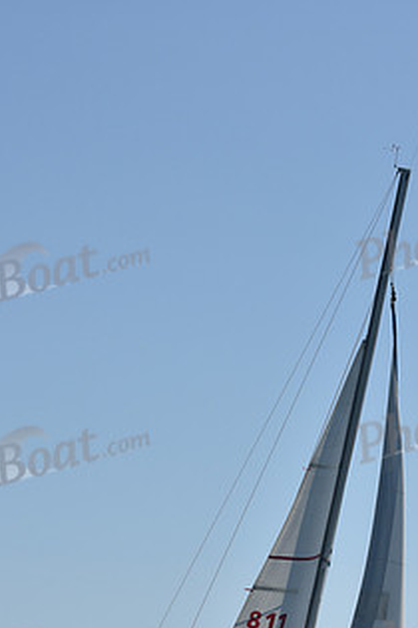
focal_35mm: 129
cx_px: 254
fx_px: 2247
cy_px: 544
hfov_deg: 10.6
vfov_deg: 15.7
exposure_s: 1/1000
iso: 250
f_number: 8
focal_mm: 70
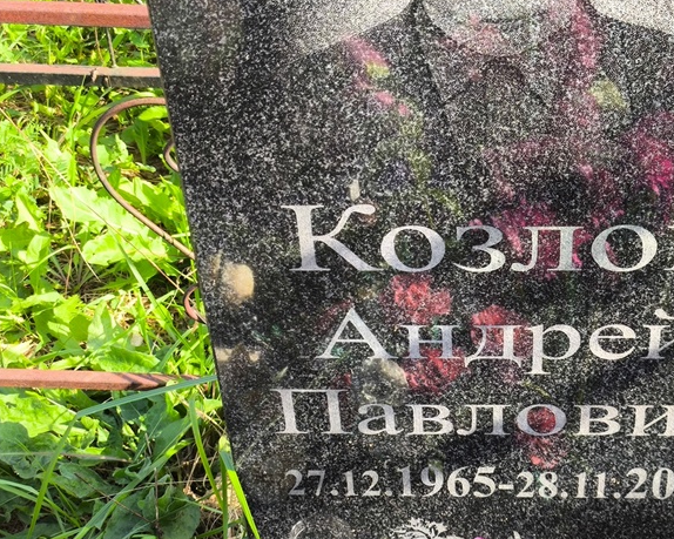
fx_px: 1356
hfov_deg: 27.8
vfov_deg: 22.5
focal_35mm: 68
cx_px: 407
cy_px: 269
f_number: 1.7
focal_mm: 4.71
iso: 50
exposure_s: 1/228
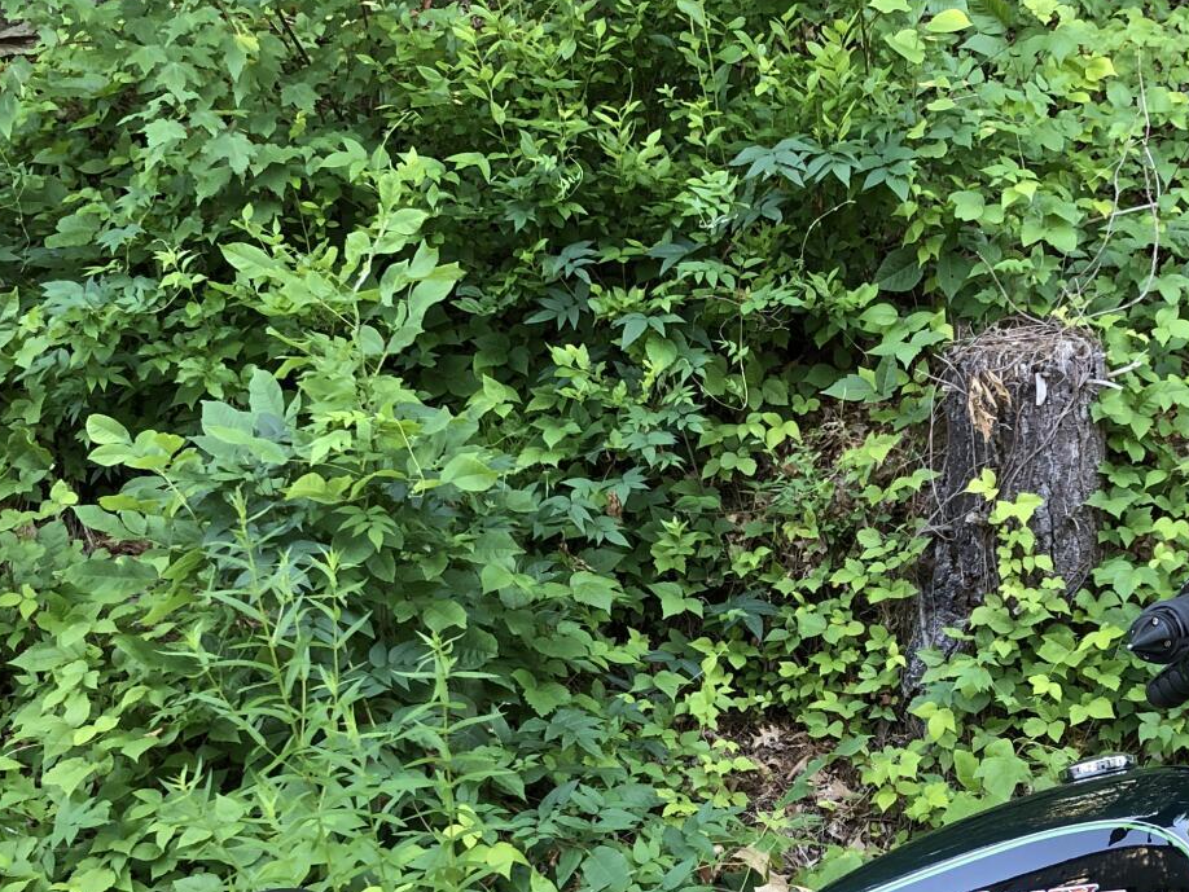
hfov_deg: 31.1
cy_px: 897
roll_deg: +2.9
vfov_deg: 23.0
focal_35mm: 61
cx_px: 901
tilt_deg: -5.7
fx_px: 2096
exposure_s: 1/30
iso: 25
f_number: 1.8
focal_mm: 4
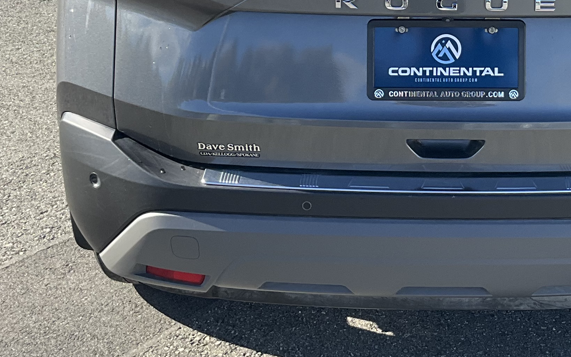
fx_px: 1183
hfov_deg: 26.6
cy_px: -5
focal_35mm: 76
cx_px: 458
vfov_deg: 16.8
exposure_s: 1/804
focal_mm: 3
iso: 25
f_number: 1.8
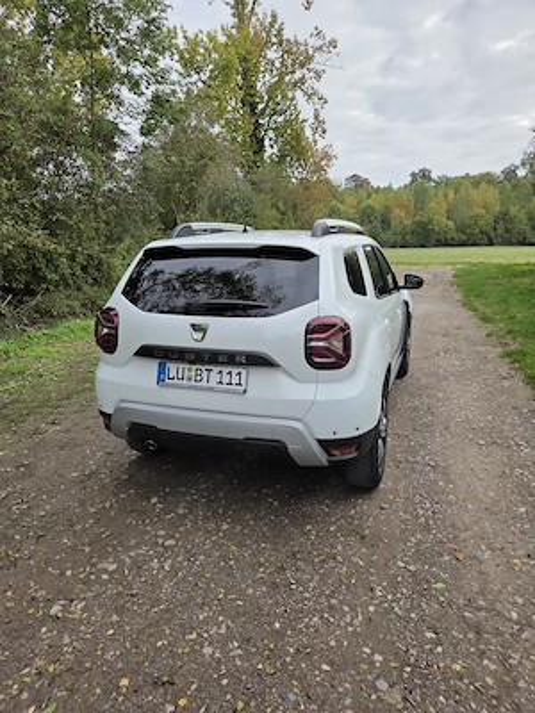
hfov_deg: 58.9
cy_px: 356
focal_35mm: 23
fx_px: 474
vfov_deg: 73.9
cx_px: 268
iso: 80
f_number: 1.8
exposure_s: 1/2000
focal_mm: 5.4
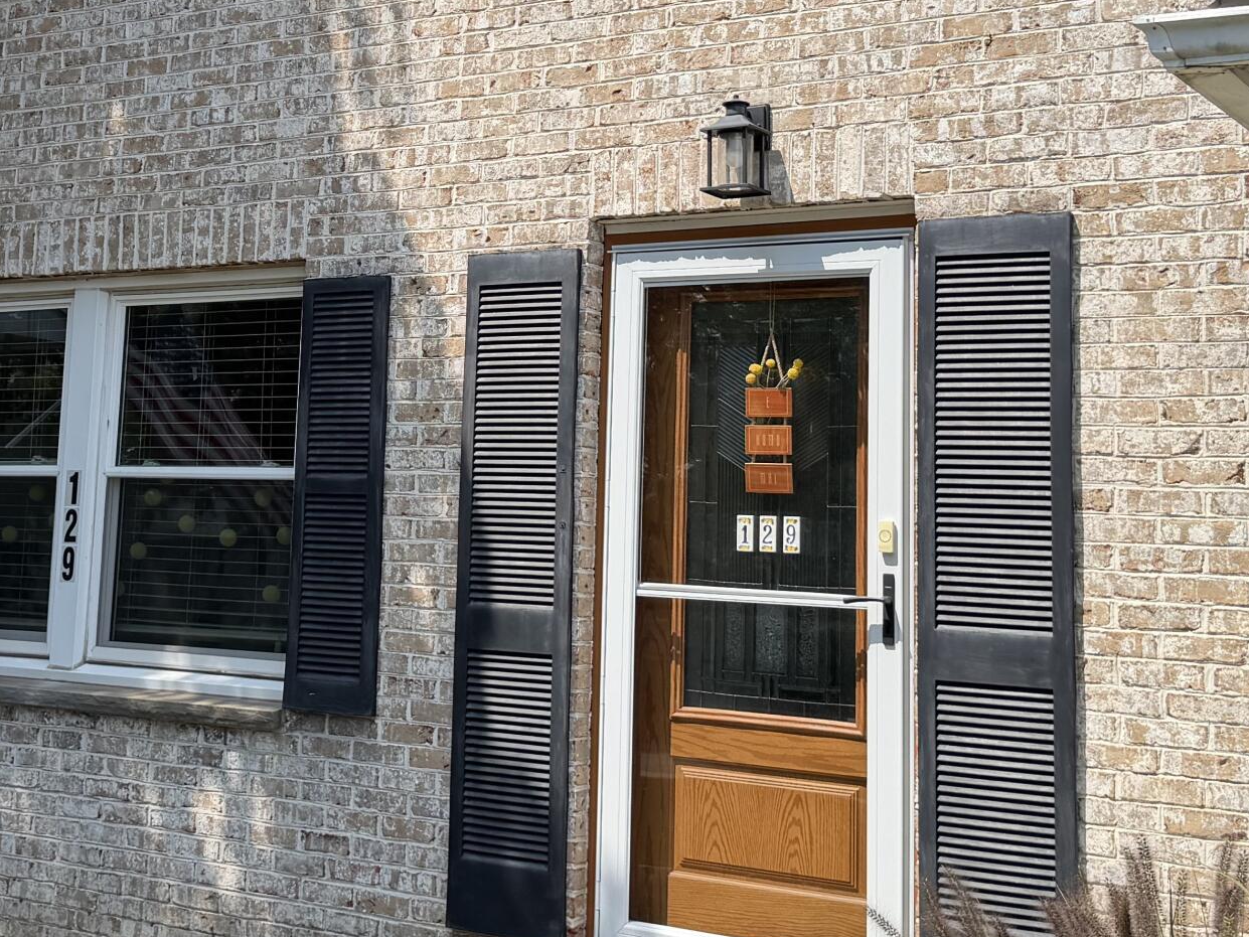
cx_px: 381
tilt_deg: +9.1
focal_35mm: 58
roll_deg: -2.3
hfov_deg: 32.8
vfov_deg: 25.0
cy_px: 243
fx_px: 2093
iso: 80
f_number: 1.78
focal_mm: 6.76
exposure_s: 1/4167
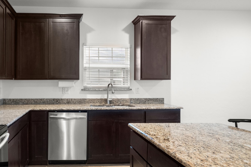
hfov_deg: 66.9
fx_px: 181
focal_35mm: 26
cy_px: 88
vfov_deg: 49.5
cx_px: 78
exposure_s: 2
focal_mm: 16
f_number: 7.1
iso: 800
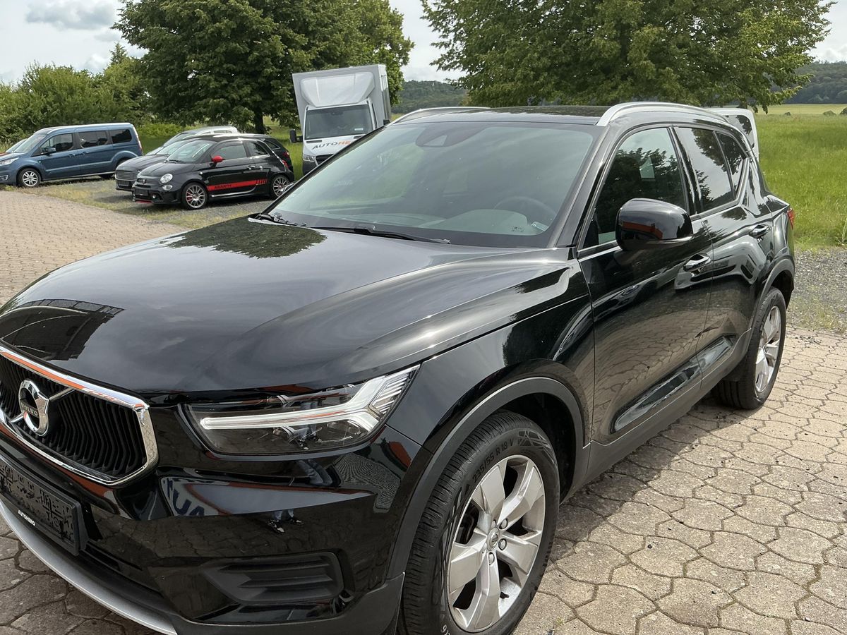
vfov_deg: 49.7
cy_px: 318
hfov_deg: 63.4
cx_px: 424
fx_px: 685
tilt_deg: -11.1
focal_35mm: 28
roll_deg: -0.7
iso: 25
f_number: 1.8
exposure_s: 1/1015
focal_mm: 3
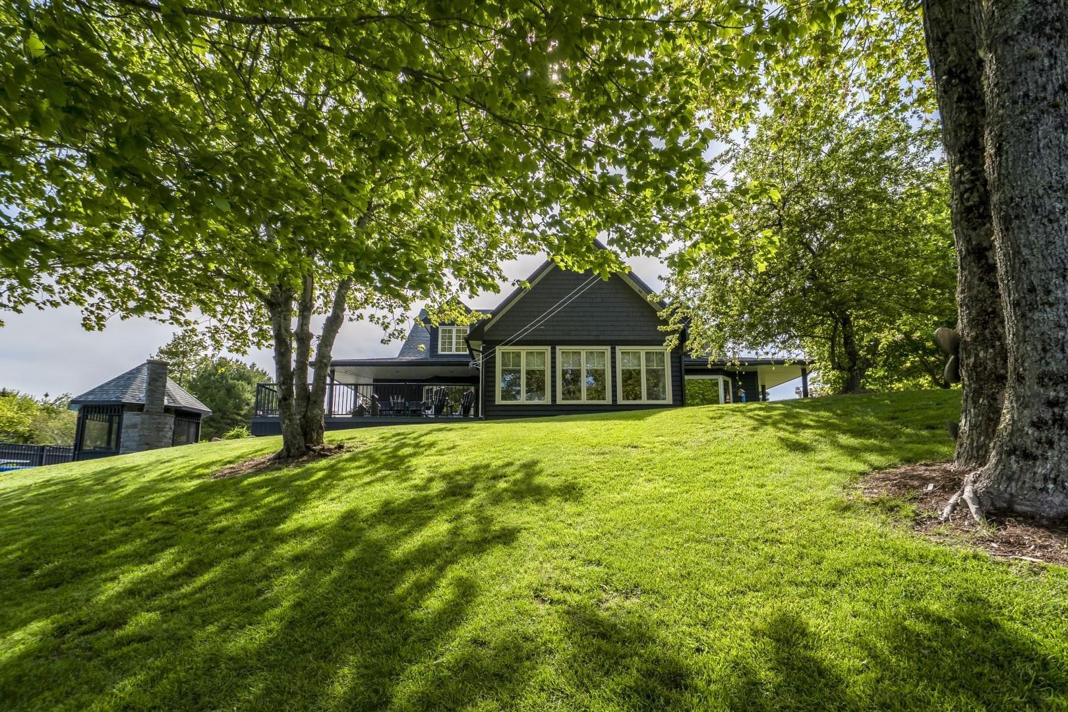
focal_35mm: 15
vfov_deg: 77.3
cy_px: 356
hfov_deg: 100.4
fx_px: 445
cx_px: 534
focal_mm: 10
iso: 400
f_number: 5.6
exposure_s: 1/1600
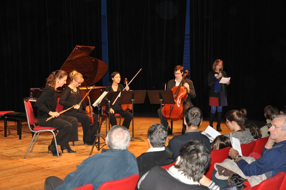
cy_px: 95
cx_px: 143
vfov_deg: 28.0
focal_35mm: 48
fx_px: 381
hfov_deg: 41.2
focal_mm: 32
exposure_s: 1/60
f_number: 4.2
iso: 800
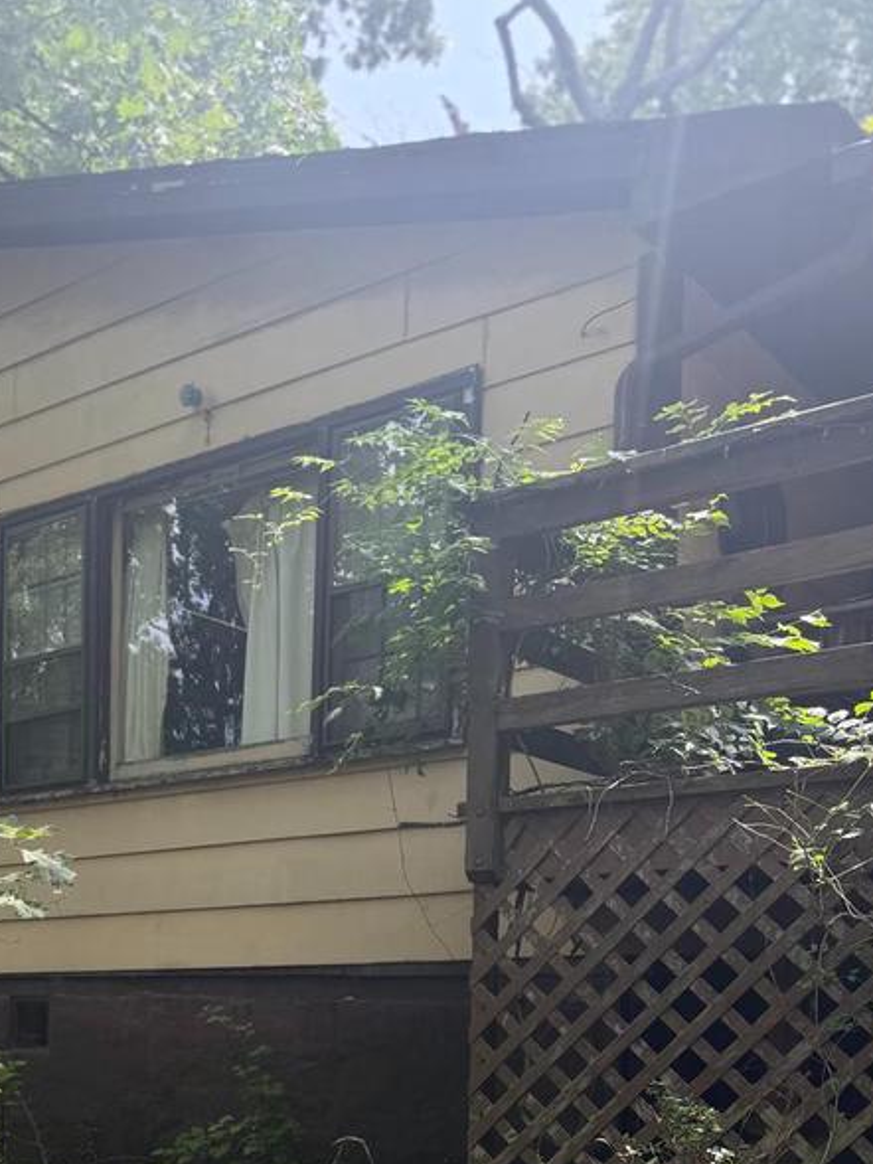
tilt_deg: -2.9
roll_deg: -1.2
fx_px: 1479
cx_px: 91
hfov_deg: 31.4
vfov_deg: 39.7
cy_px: 1051
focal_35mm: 44
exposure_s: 1/517
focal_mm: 6.76
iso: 80
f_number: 1.78
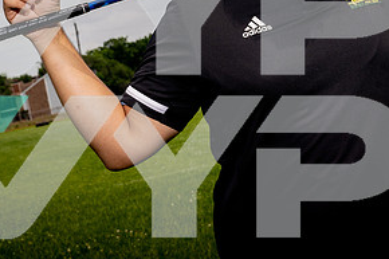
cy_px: 5
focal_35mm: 104
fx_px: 1123
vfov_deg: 13.0
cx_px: 235
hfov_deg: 19.6
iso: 100
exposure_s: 1/250
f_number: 10
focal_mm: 52
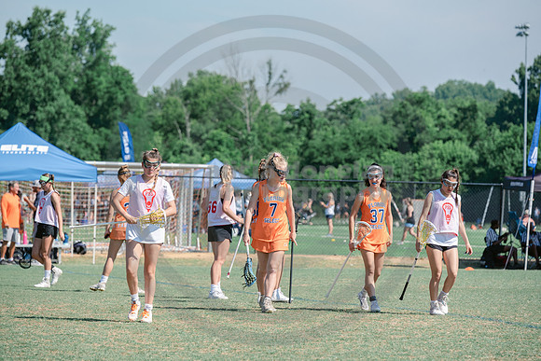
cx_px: 270
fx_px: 3006
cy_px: 180
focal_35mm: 200
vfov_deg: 6.9
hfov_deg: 10.3
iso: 400
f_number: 5.6
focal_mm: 200
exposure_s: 1/2000
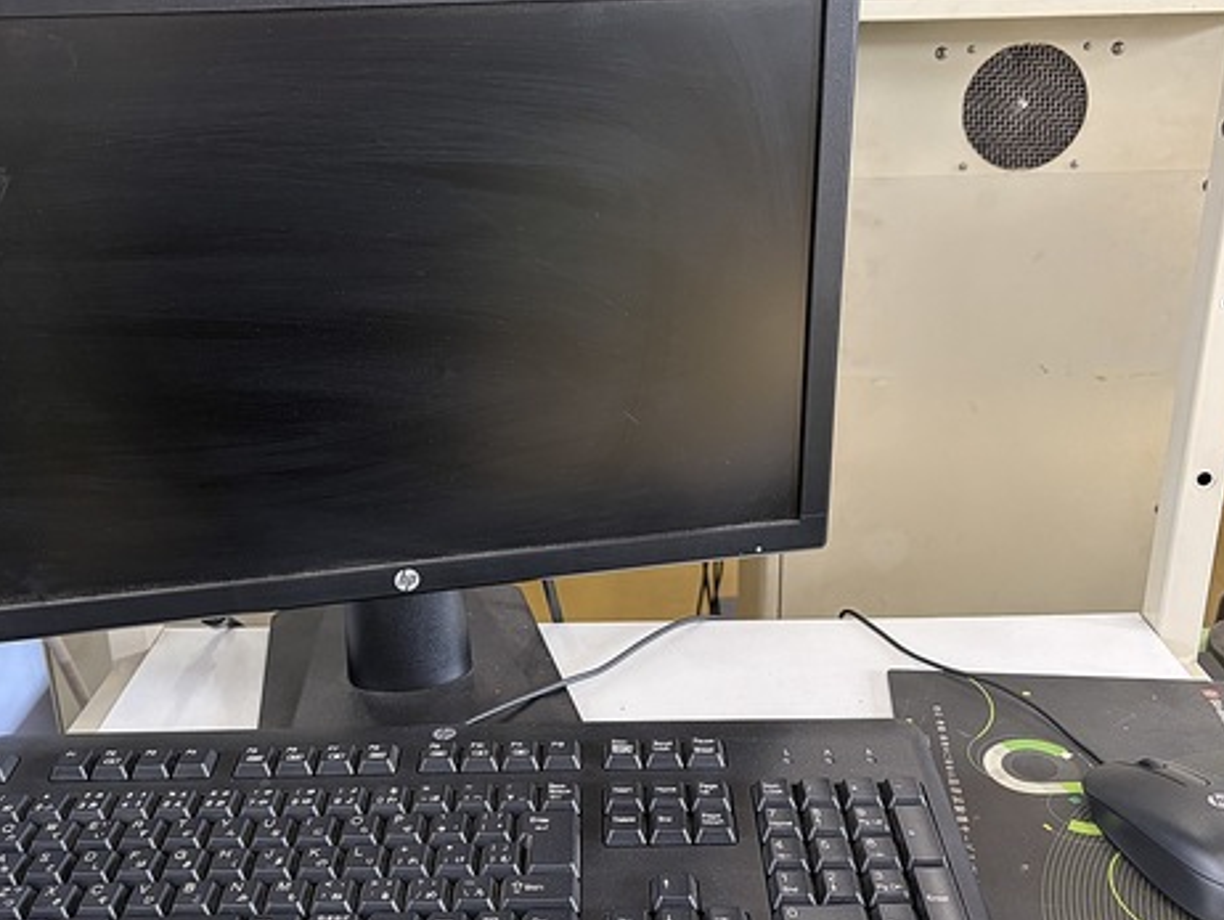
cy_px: 464
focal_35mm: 36
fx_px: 1274
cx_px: 578
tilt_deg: -18.8
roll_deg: +1.1
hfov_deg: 51.3
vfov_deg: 39.7
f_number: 1.6
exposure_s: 1/60
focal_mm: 5.96
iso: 125
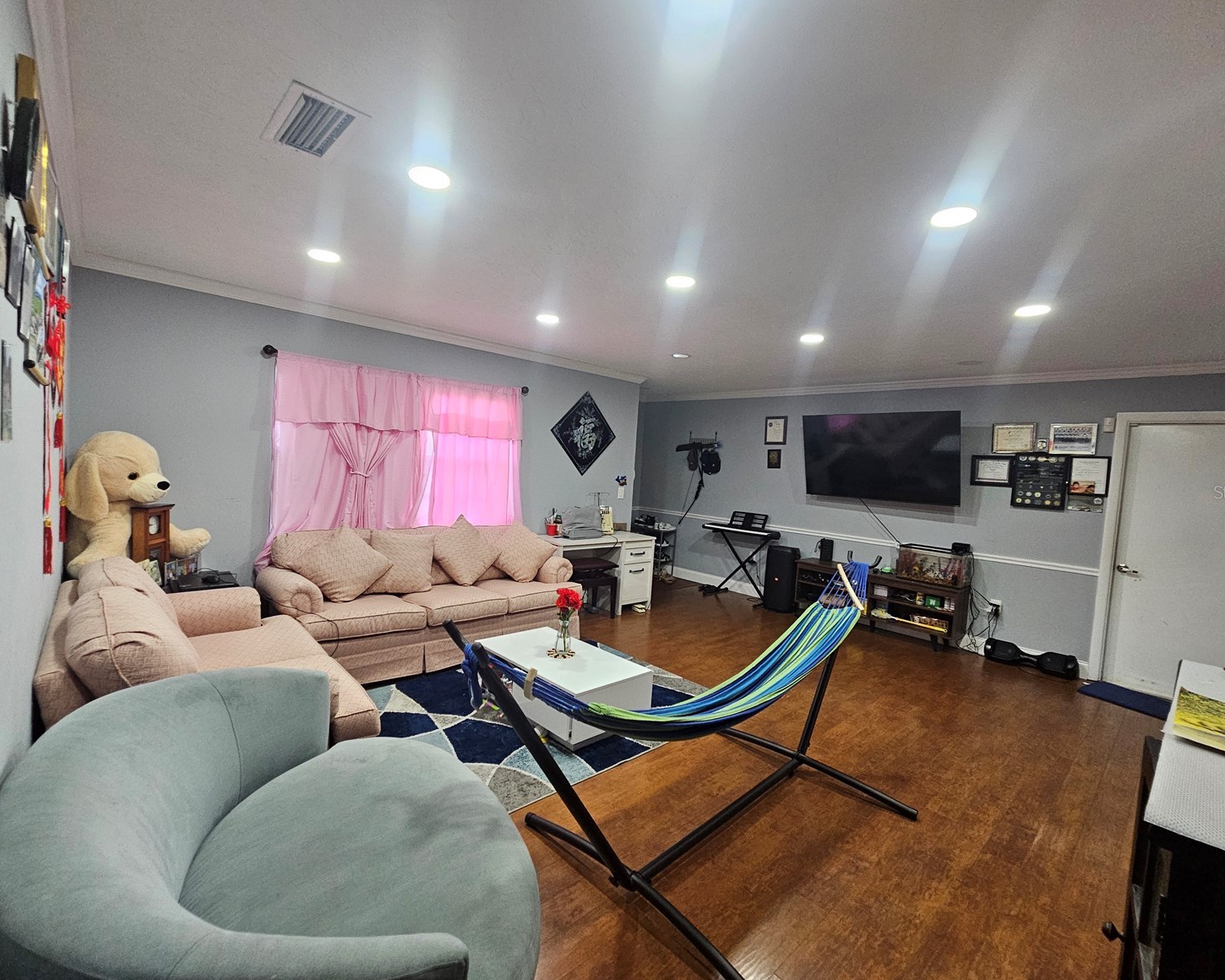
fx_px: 508
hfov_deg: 100.7
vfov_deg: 88.0
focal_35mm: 14
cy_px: 492
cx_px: 618
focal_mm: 2.2
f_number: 2.2
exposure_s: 1/60
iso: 400
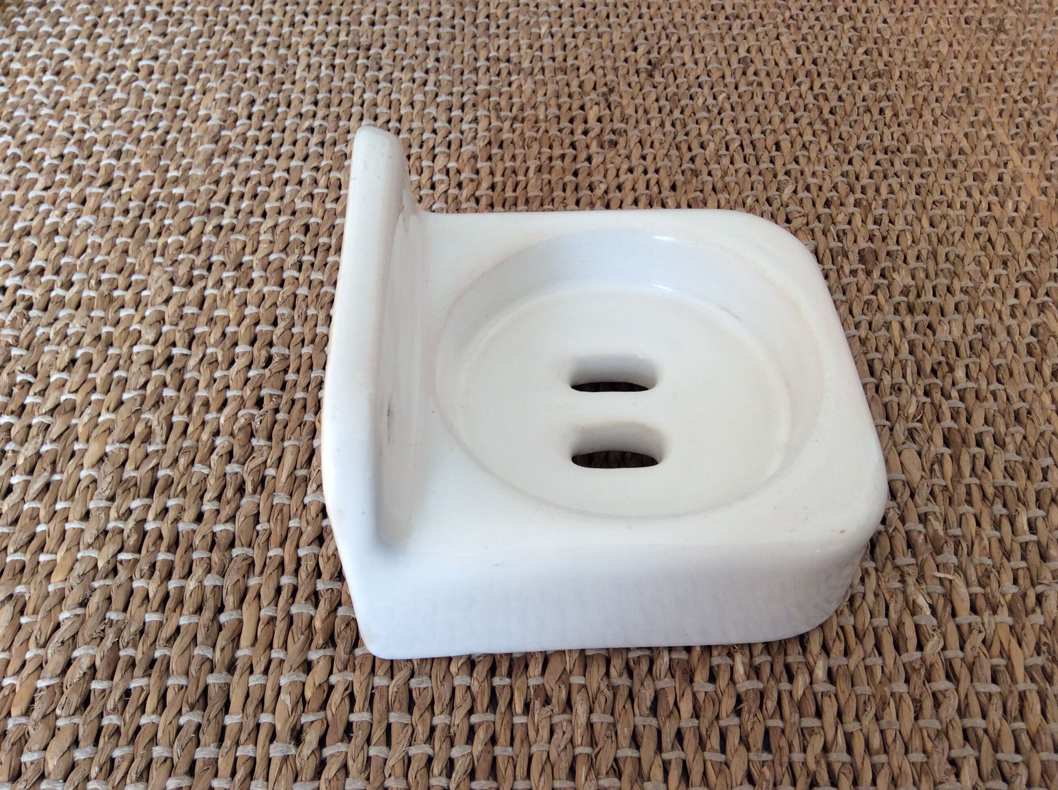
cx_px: 529
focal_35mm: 32
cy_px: 395
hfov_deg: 56.9
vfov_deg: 44.1
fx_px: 977
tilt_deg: -51.1
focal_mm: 3.3
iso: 50
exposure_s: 1/100
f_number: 2.4
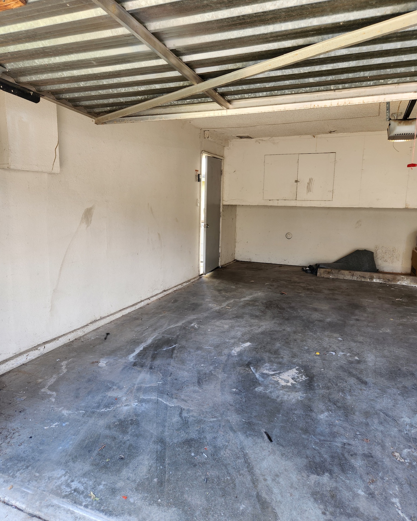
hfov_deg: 58.8
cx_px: 209
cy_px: 254
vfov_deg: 70.3
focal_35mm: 24
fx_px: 370
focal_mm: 5.4
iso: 64
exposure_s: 1/180
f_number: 1.8
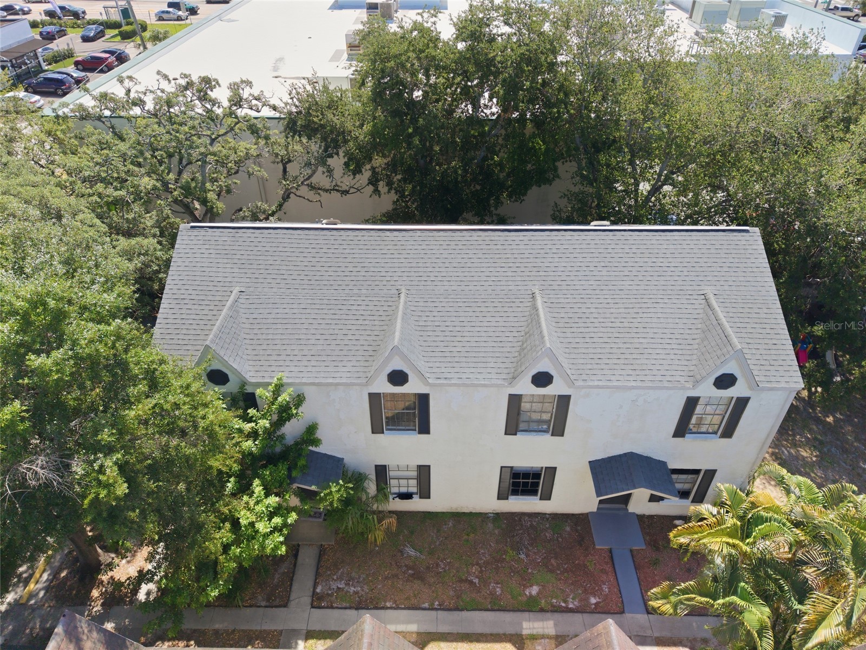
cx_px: 433
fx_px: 600
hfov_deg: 71.6
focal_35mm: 24
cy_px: 325
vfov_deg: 56.8
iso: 290
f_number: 1.8
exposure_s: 1/2000
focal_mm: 8.7
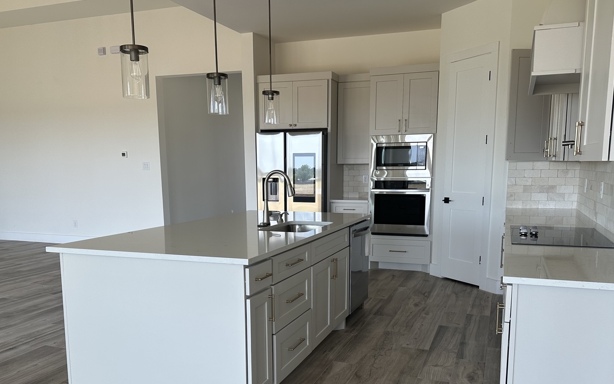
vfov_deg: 40.2
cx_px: 304
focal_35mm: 31
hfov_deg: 61.2
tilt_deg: -9.9
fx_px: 519
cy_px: 253
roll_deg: +0.3
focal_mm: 6.86
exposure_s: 1/291
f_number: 1.78
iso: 80
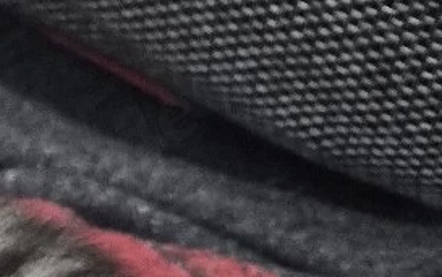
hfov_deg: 15.8
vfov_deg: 9.6
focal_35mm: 119
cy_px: 689
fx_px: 1434
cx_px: -254
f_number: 1.8
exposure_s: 1/50
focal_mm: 5.4
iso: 1250
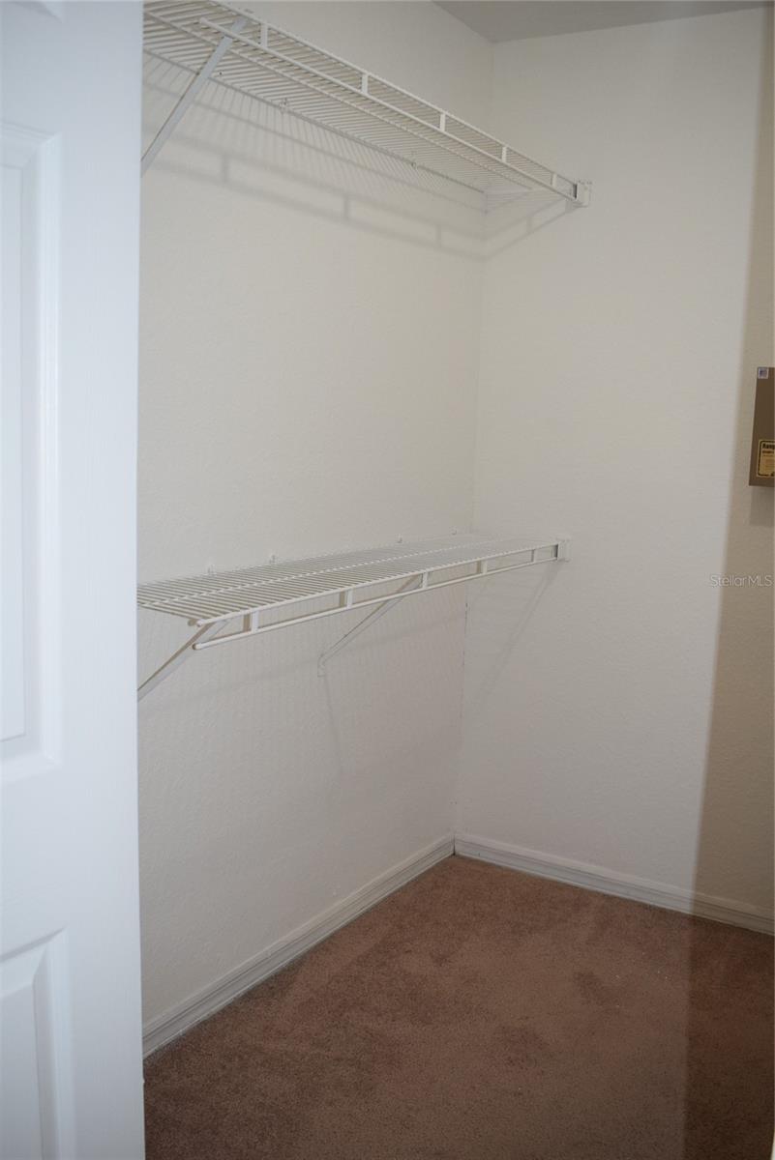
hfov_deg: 40.0
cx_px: 388
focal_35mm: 33
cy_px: 580
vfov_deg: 57.2
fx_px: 1065
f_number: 5
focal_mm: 22
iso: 800
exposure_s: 1/100
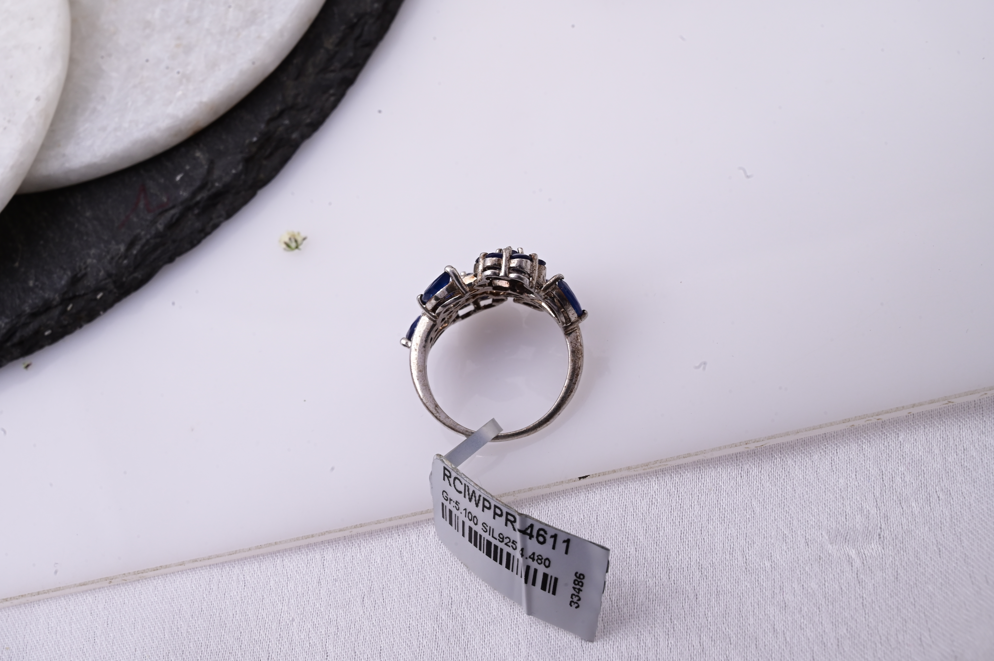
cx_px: 497
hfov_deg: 28.9
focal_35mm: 70
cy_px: 330
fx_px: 1931
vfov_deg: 19.4
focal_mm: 70
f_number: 20
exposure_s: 1/80
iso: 640
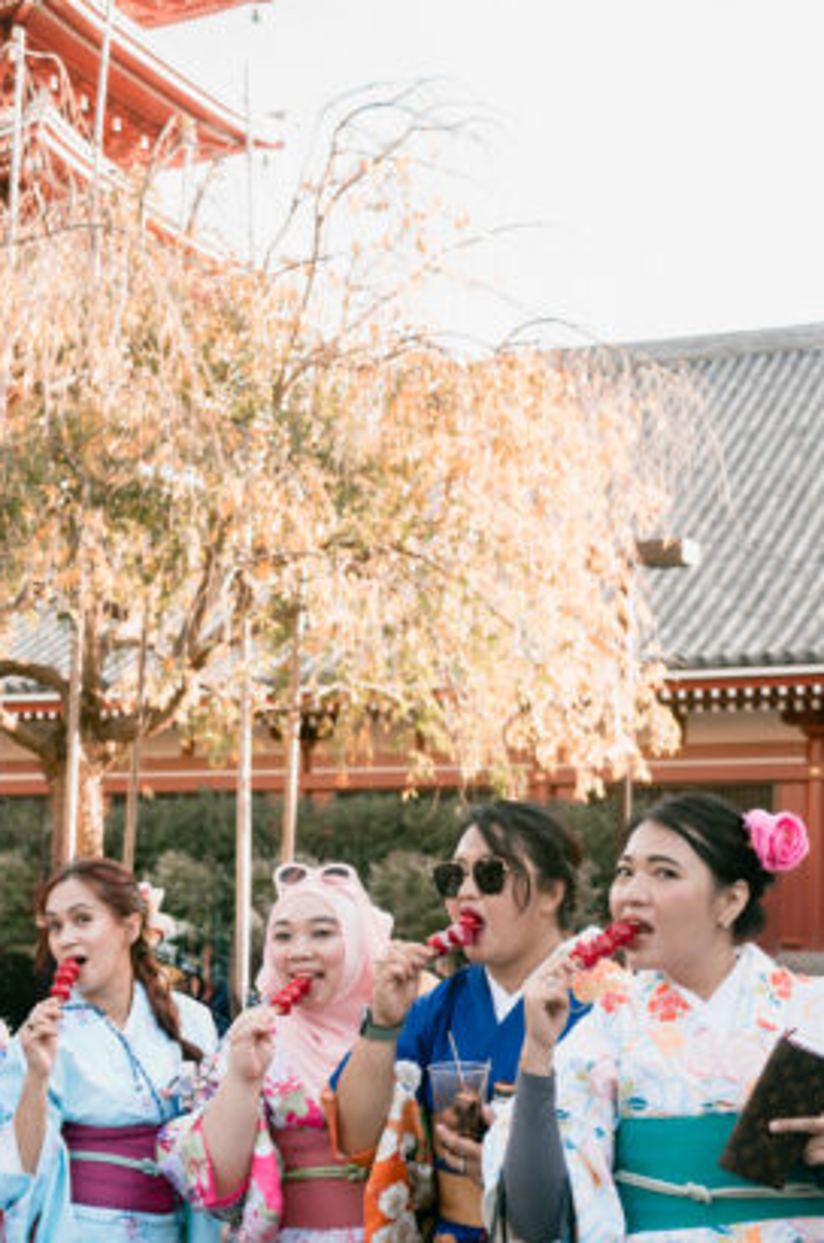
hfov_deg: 20.7
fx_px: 2239
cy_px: 858
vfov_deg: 30.7
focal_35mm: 65
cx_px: 217
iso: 100
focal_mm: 26
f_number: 2.8
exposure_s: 1/100
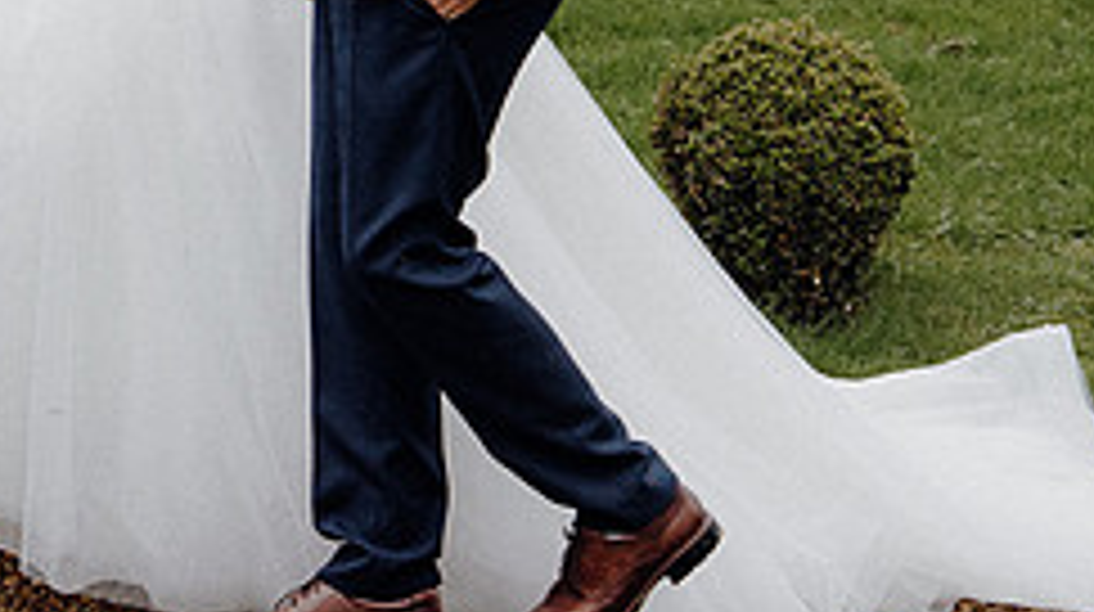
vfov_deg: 4.6
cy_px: -155
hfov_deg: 8.2
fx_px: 7620
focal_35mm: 263
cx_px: 230
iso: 500
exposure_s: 1/160
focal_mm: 70
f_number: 3.5
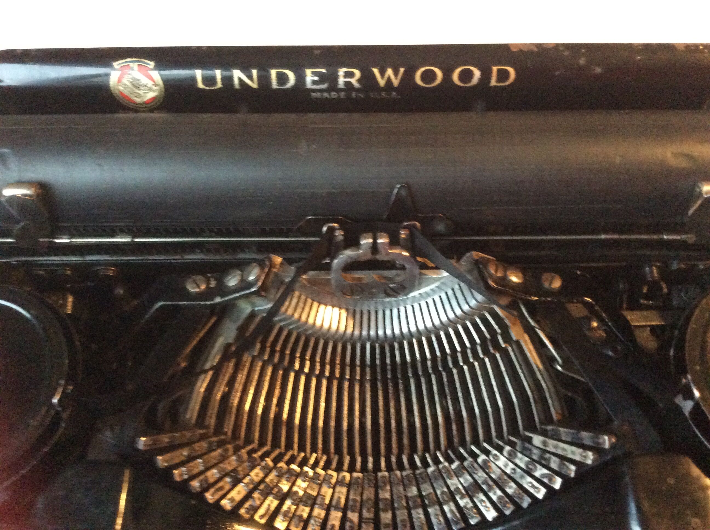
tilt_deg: -64.7
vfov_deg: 44.1
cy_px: 265
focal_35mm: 32
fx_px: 655
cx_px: 355
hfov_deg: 56.9
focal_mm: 3.3
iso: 500
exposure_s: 1/17
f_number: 2.4
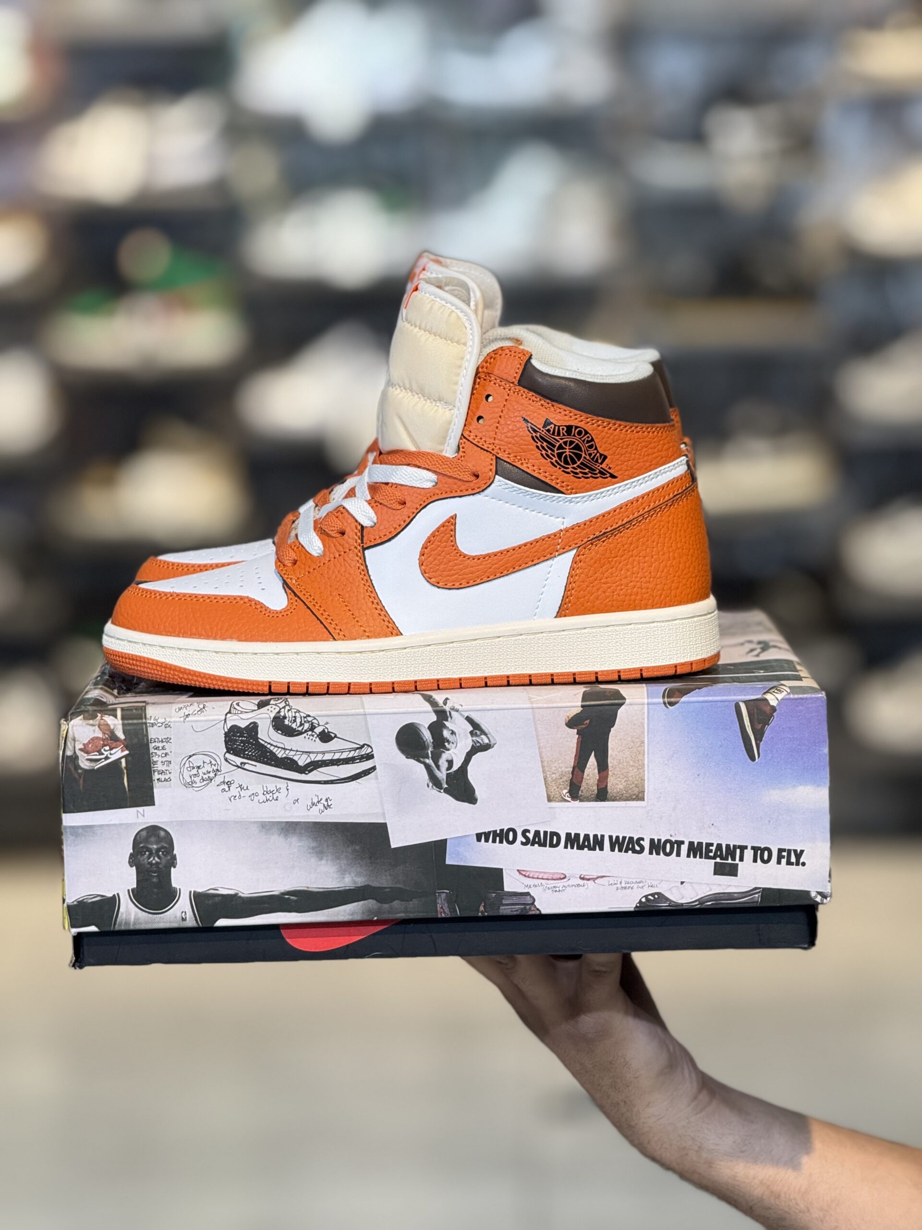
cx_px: 461
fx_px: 4262
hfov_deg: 12.3
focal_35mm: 120
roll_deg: +1.5
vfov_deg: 16.4
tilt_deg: -6.6
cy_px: 615
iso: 125
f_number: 2.8
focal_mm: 15.66
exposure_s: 1/100
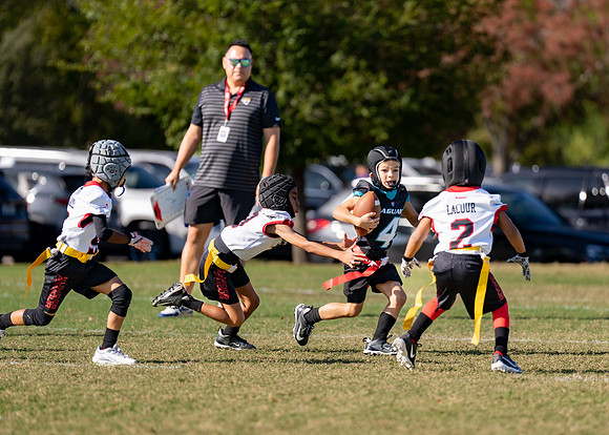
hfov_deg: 7.6
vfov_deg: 5.5
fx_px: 4554
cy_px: 243
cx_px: 374
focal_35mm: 263
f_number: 2.8
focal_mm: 200
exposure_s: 1/1600
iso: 100
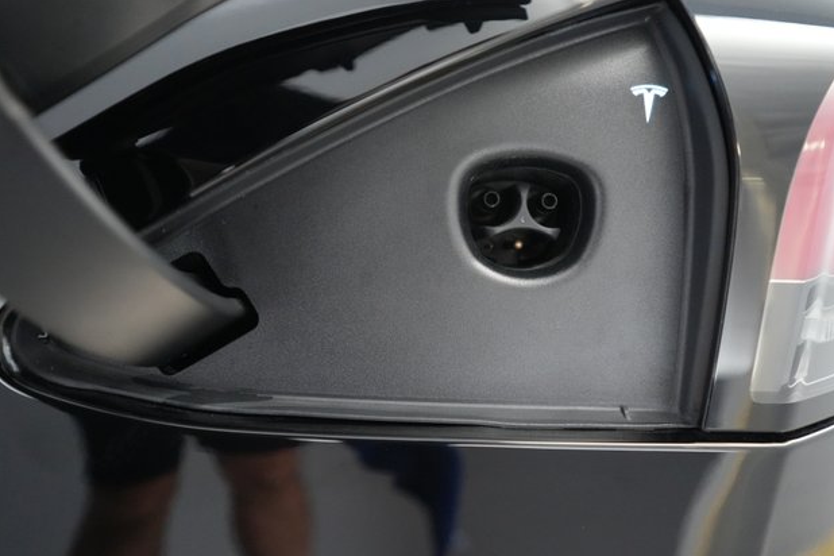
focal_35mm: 29
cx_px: 429
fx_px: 672
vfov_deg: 45.0
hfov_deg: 63.6
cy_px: 285
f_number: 2.8
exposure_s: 1/320
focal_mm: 28
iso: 10000
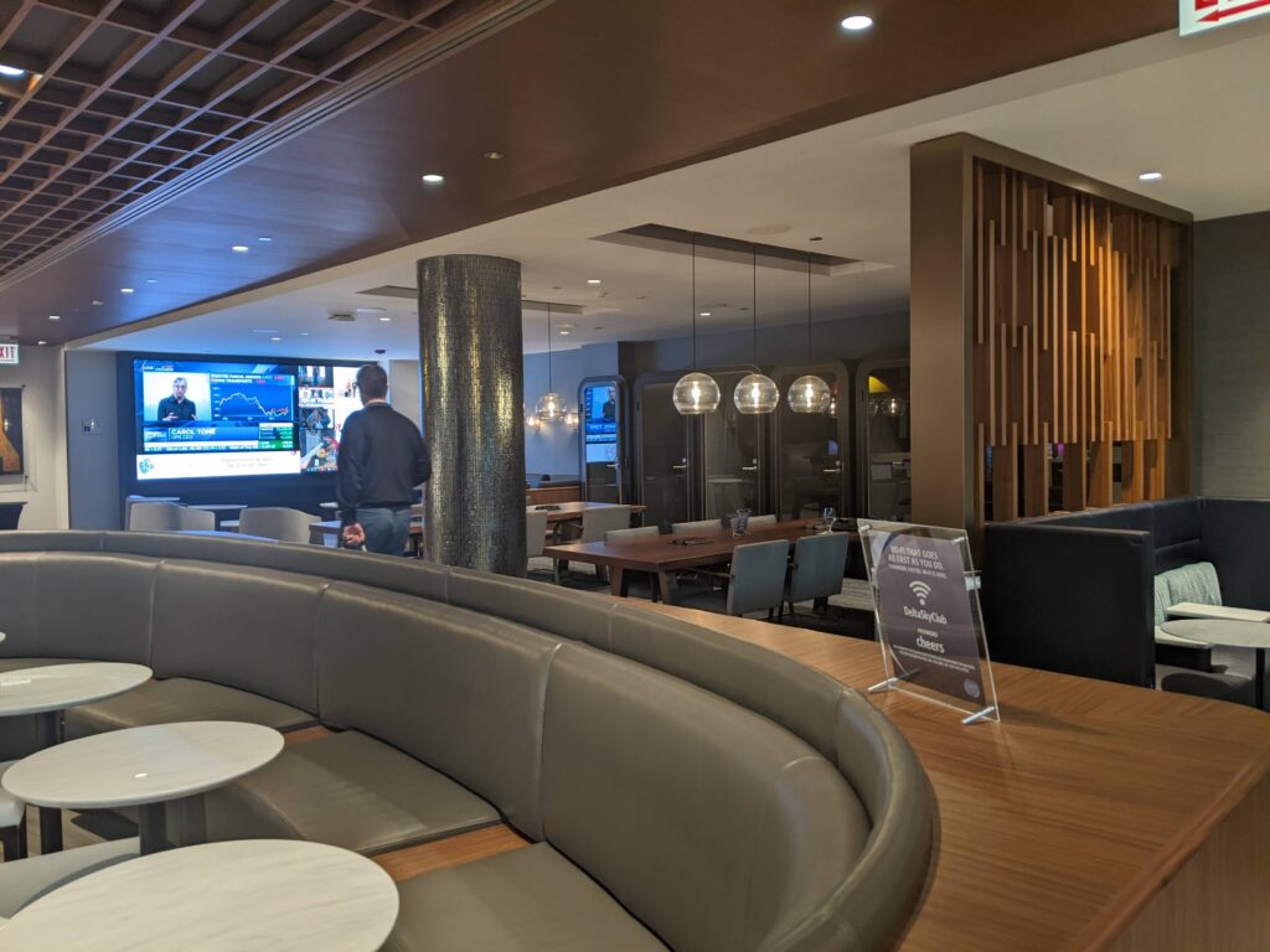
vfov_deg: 51.4
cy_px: 476
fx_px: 991
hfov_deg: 65.3
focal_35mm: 27
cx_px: 635
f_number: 1.8
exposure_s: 1/24
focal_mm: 4.44
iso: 62
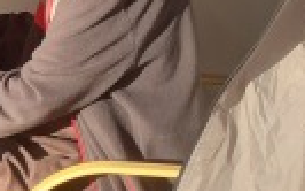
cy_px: 115
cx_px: -91
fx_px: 1105
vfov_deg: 9.8
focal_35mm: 133
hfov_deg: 15.0
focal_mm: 3.6
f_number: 1.9
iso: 40
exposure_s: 1/472
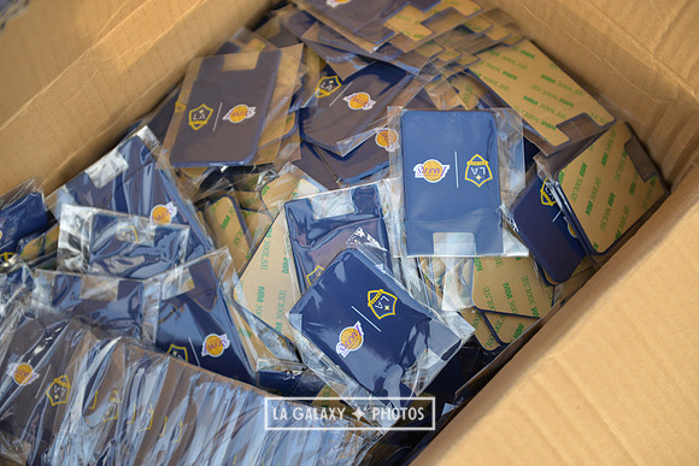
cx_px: 350
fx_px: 1359
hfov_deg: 28.8
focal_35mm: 70
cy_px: 233
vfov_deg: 19.5
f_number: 2.8
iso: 560
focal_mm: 70
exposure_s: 1/640
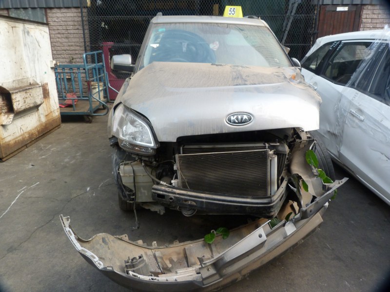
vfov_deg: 54.9
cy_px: 146
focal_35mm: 25
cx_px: 195
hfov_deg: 69.4
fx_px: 282
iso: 160
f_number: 3.6
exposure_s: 1/250
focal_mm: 4.5
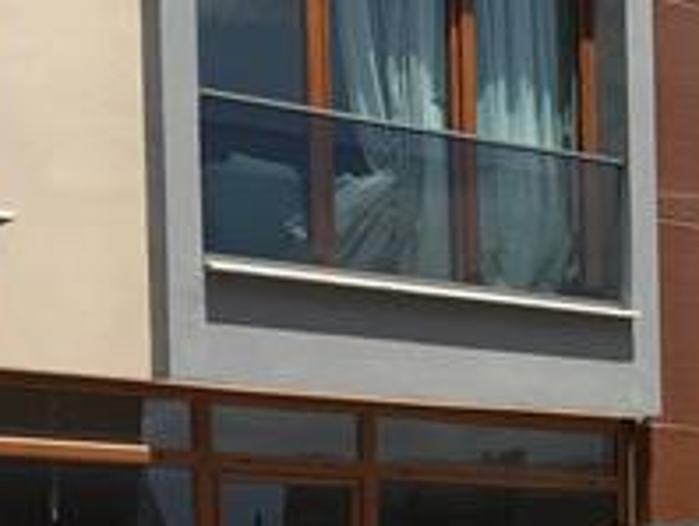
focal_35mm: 117
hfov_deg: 15.1
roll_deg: +0.0
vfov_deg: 12.1
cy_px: 777
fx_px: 2365
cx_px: 1154
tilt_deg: -2.1
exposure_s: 1/1876
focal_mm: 4.15
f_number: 2.2
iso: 25
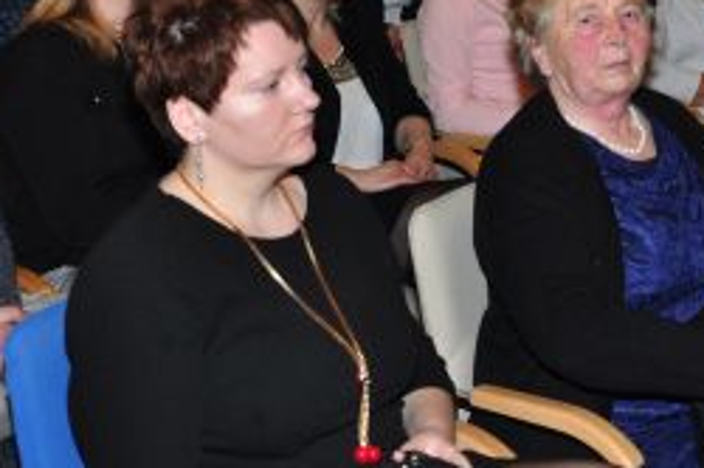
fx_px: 1758
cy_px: 11
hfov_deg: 22.4
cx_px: 546
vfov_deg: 14.9
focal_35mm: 90
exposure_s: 1/80
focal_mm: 30
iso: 400
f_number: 5.6
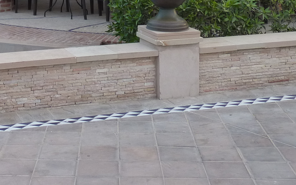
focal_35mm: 73
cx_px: 69
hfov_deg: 27.8
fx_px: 589
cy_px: -74
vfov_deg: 16.6
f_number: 4
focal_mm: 4.1
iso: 125
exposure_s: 1/100
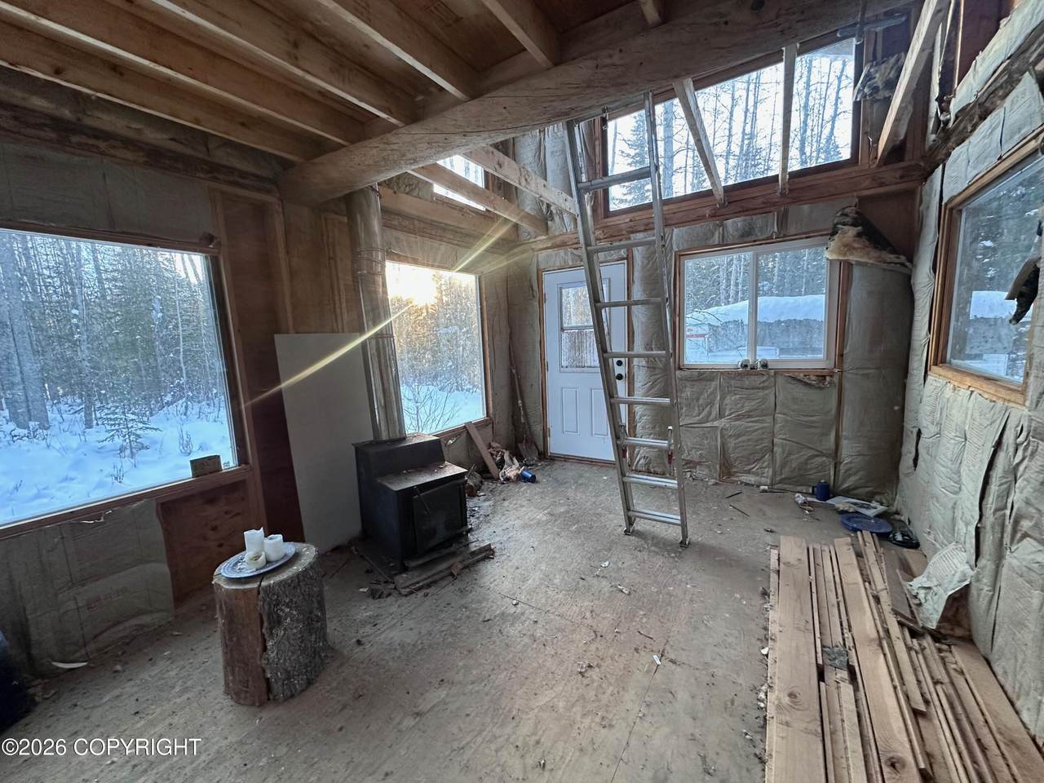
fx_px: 422
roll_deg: +2.7
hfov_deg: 102.1
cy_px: 392
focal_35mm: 14
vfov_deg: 85.7
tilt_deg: -8.2
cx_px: 522
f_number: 2.2
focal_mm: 2.22
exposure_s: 1/86
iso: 320
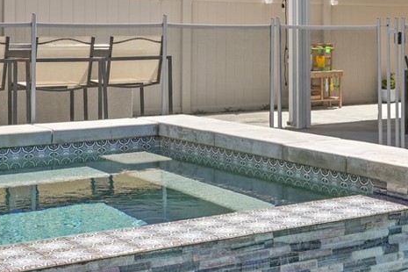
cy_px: 172
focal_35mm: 77
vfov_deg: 17.7
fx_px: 873
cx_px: 338
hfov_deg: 25.8
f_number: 11
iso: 100
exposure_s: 1/160
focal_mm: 35
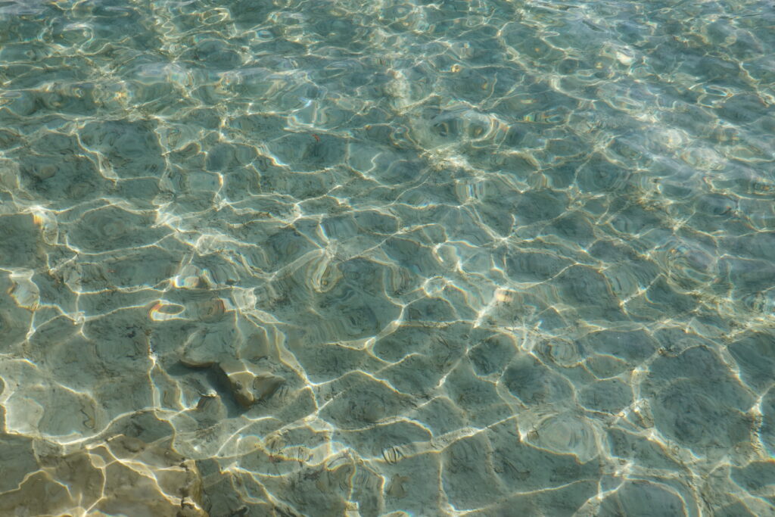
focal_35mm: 38
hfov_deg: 50.7
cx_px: 388
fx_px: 818
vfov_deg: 35.1
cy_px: 258
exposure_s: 1/500
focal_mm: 14.12
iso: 100
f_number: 4
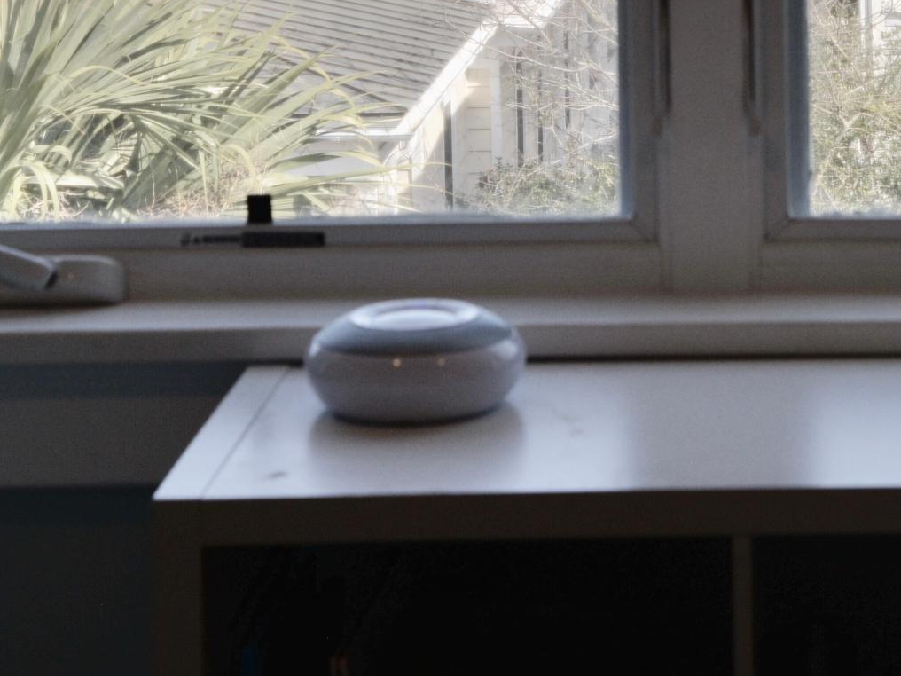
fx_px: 3696
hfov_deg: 13.8
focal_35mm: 142
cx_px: 799
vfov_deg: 10.3
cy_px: -160
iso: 200
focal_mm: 50
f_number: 7.1
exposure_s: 1/200
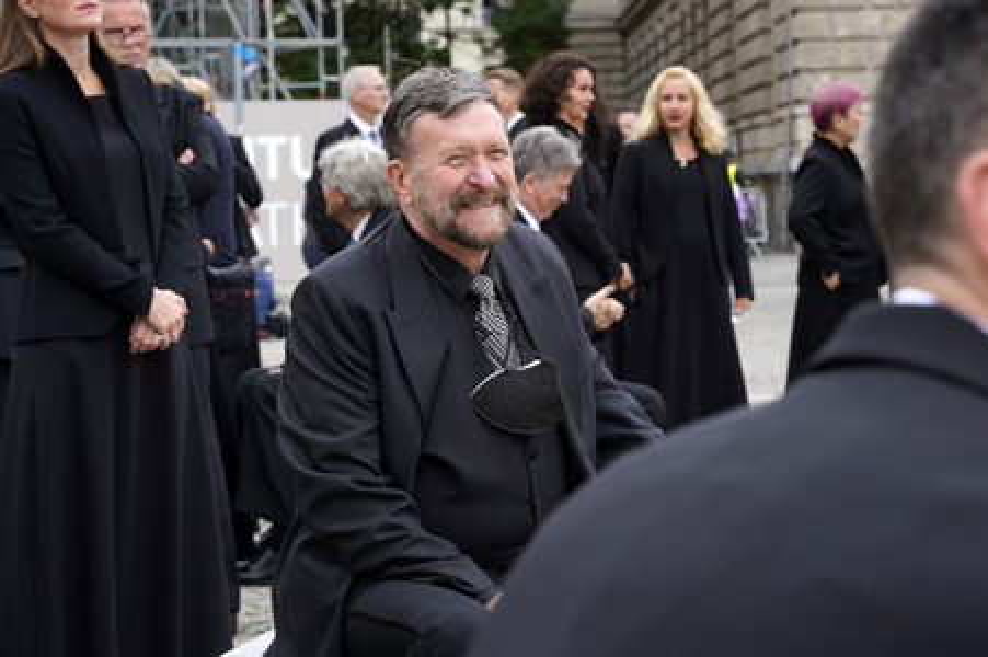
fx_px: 2057
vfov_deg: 18.2
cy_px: 328
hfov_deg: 27.0
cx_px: 494
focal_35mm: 75
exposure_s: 1/60
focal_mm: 75
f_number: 8
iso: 100
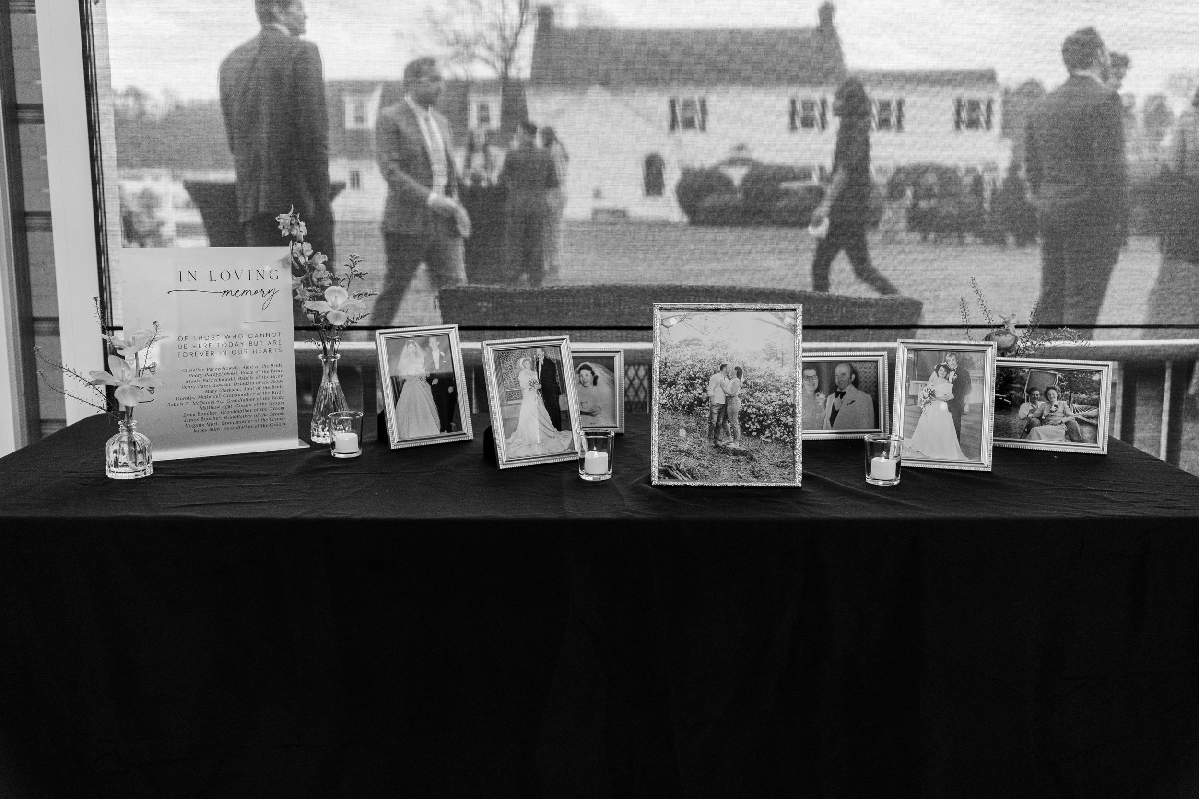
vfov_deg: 37.4
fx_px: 1182
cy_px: 400
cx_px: 600
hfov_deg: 53.8
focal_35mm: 35
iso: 2000
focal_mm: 35
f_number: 2.8
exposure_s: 1/200
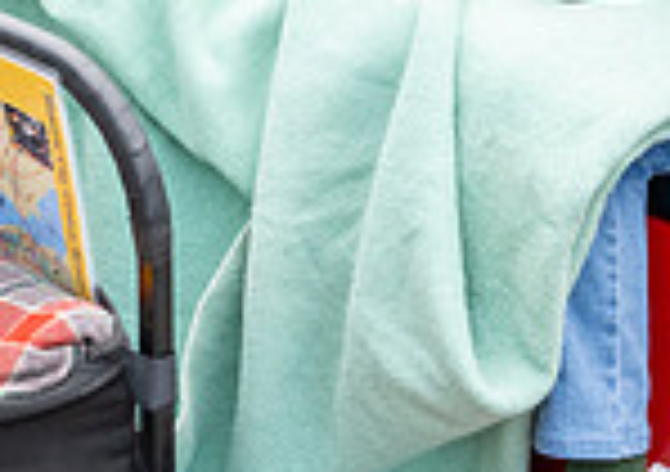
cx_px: 493
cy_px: -340
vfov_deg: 11.6
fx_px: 2178
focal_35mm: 115
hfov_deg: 17.4
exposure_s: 1/200
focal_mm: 25.5
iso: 560
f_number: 8
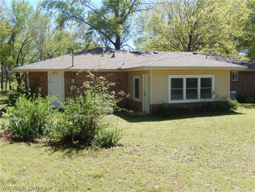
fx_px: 265
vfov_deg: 39.7
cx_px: 128
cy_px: 96
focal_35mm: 36
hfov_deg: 51.4
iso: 125
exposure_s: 1/500
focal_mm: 6.5
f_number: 4
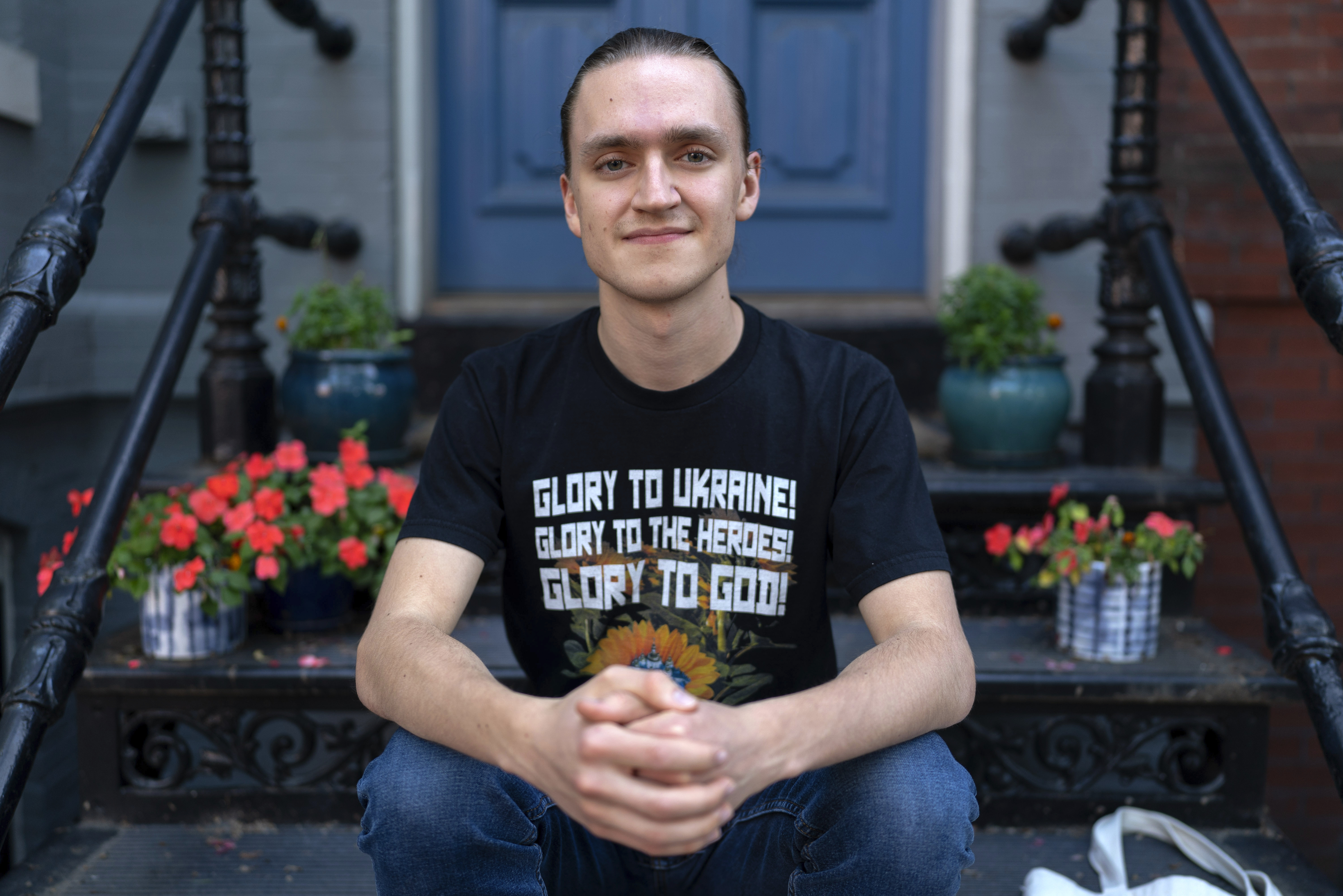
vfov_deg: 37.9
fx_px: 1306
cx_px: 672
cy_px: 448
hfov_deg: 54.4
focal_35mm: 35
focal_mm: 35
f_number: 1.4
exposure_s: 1/400
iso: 250
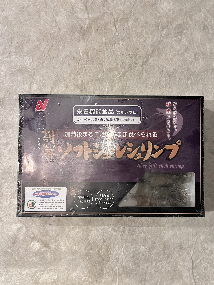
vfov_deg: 67.3
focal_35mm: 26
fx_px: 214
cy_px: 142
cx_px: 107
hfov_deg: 53.1
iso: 400
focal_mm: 5.1
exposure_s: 1/50
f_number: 1.6
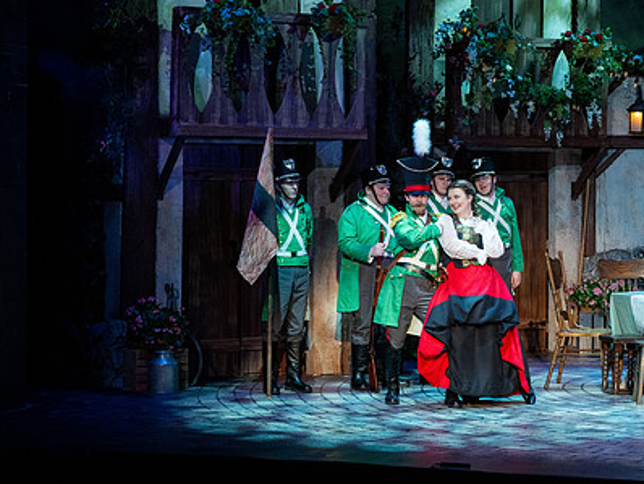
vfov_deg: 15.1
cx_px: 385
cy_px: 216
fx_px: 1824
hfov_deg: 20.0
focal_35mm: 98
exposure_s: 1/160
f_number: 5.6
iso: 1600
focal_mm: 70
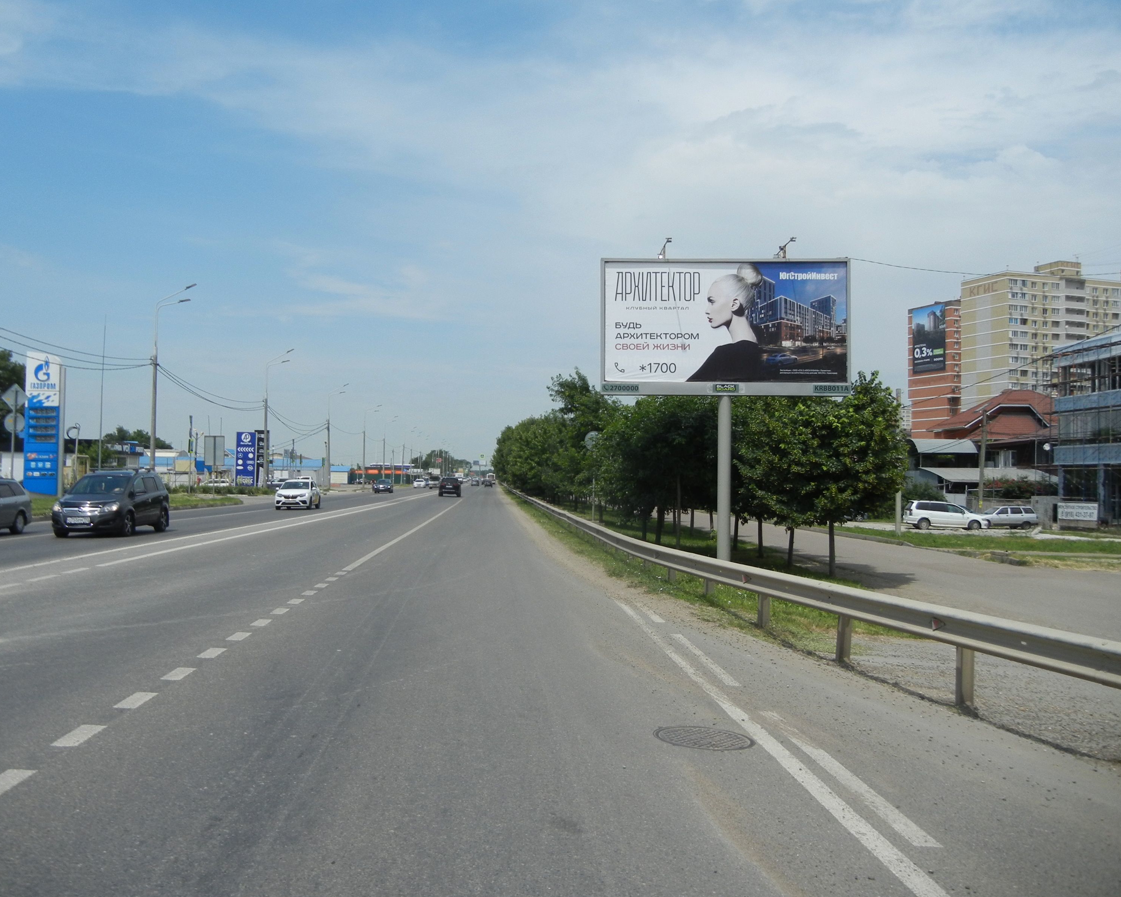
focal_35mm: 32
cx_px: 513
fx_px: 1062
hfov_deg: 55.6
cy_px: 442
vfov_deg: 45.8
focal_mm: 5.4
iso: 160
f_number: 7
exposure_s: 1/651
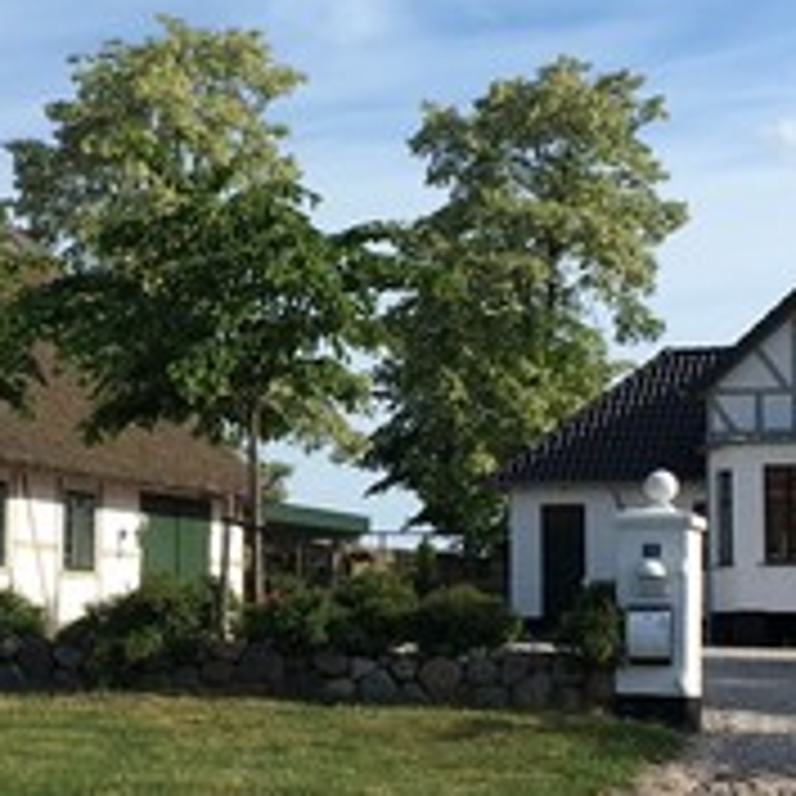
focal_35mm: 94
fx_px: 2446
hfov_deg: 18.4
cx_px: 189
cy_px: 391
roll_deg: -0.2
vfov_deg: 18.5
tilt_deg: +6.8
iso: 25
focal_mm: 4.15
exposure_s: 1/1148
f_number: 2.2
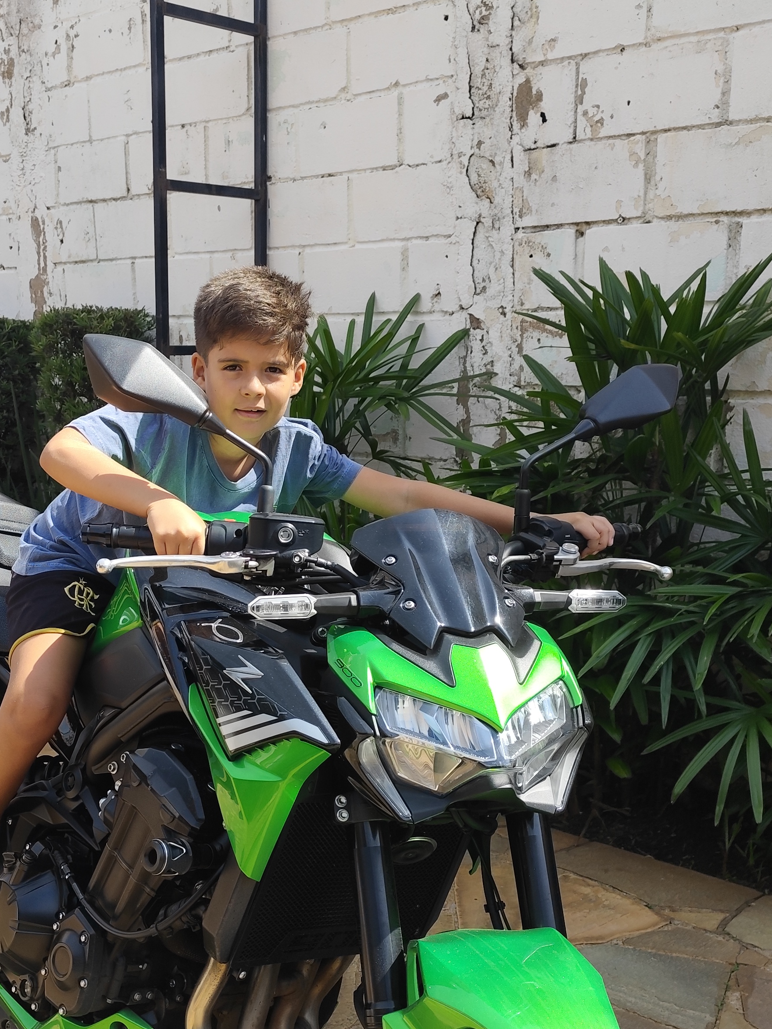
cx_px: 282
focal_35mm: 40
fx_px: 1189
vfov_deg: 46.5
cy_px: 628
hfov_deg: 35.7
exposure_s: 1/455
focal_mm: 6.19
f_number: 1.65
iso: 50
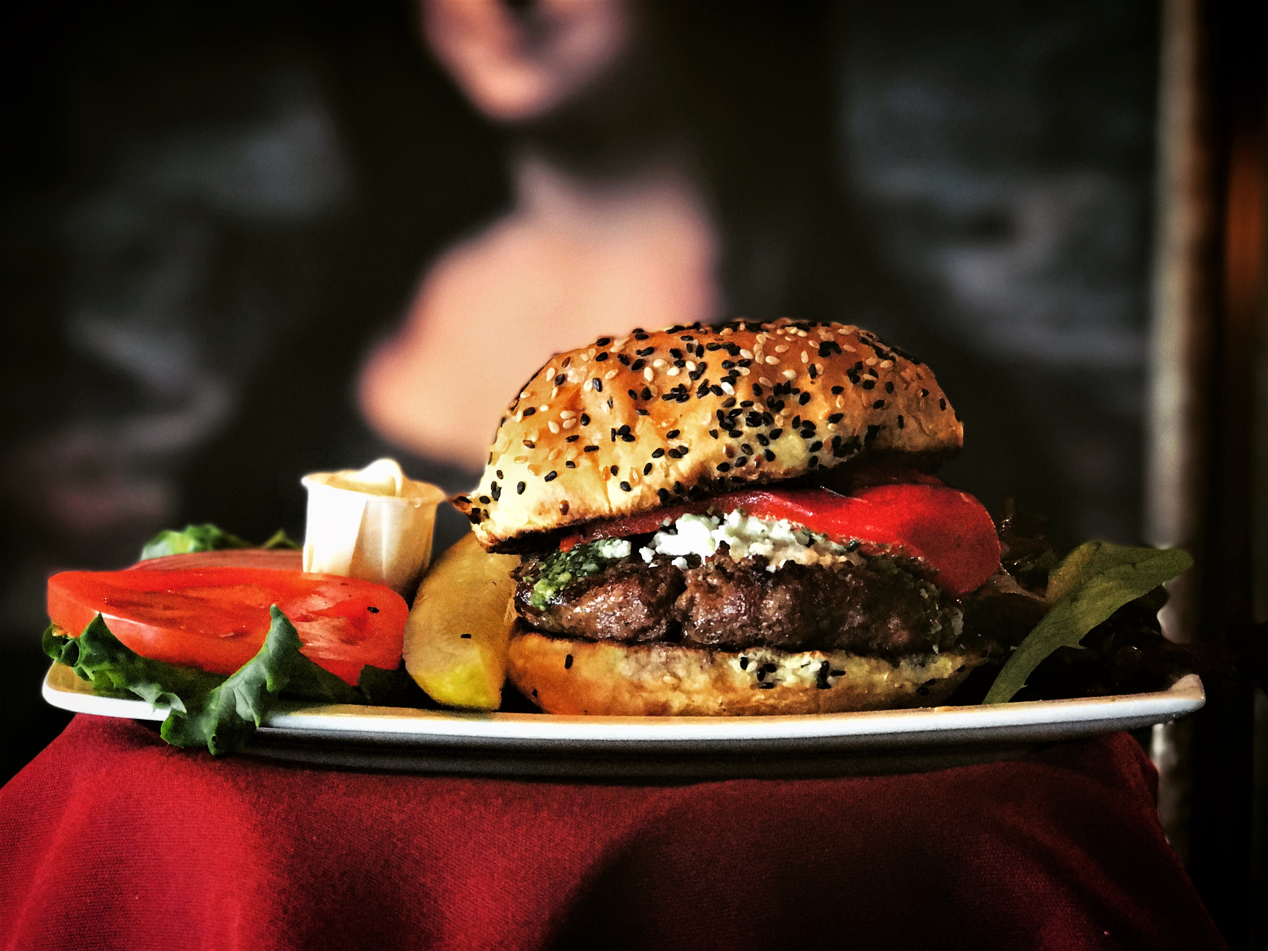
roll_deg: -0.8
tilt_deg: -4.5
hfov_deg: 33.8
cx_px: 634
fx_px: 2088
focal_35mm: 57
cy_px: 476
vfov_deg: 25.7
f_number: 2.8
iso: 800
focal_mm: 6.6
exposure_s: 1/60
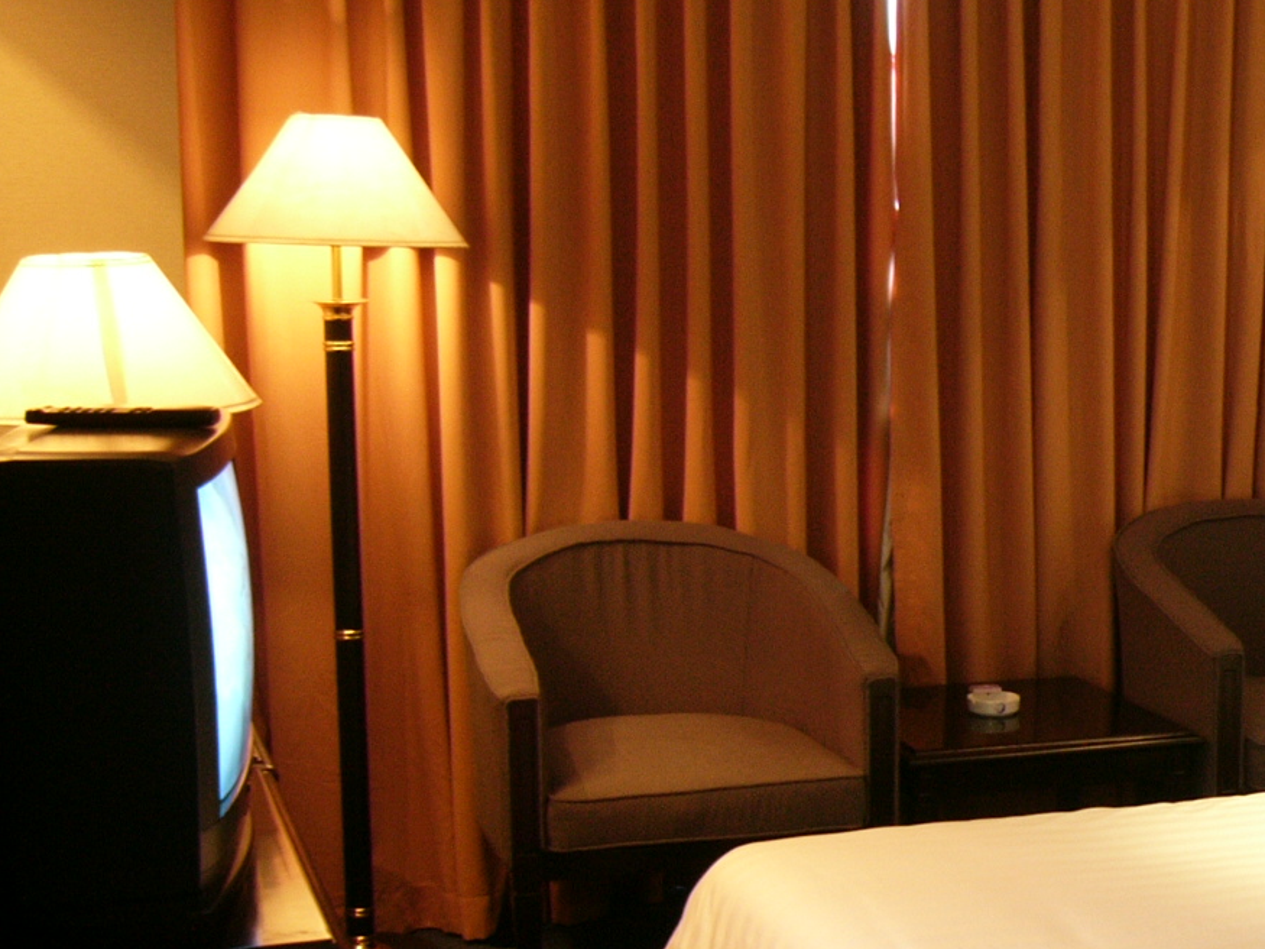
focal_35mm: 64
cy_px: 615
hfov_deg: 29.3
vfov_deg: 22.8
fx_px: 2338
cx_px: 1086
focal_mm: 5.8
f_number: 2.8
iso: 100
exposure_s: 1/4
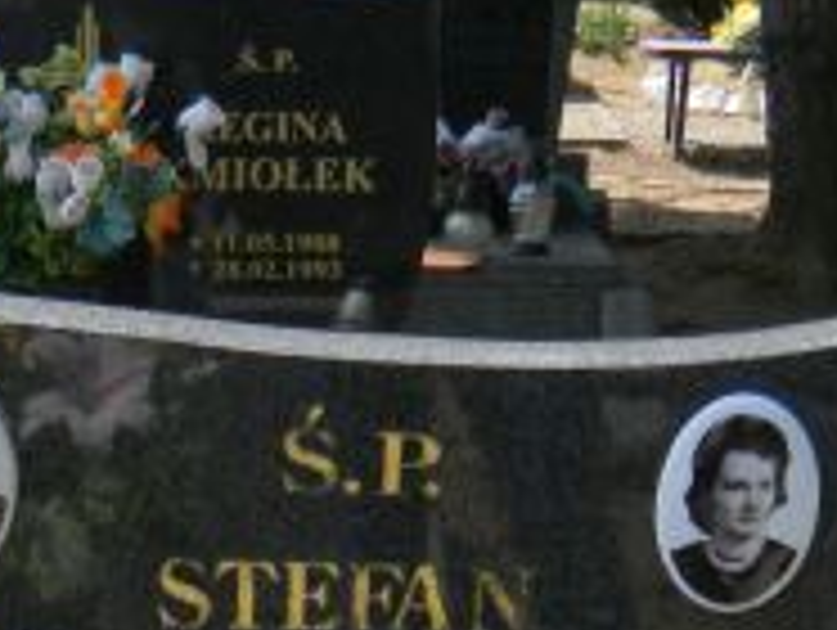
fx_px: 3002
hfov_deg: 15.7
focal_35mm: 124
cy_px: 1127
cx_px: 140
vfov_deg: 11.2
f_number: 3.9
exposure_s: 1/414
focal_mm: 6
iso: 80
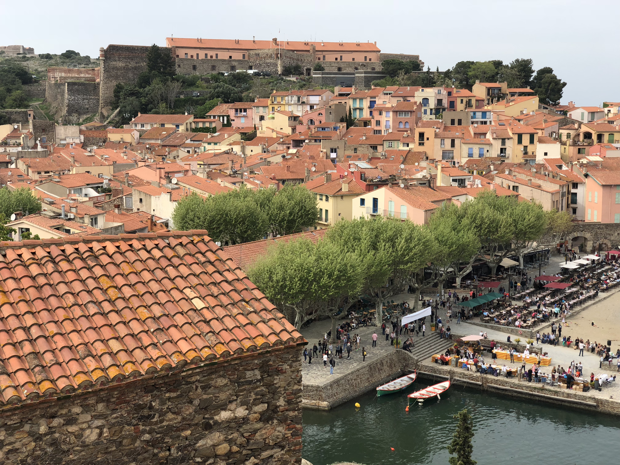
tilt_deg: -7.5
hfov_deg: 36.8
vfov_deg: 28.0
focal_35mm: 52
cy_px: 232
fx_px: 931
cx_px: 310
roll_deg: +1.1
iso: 16
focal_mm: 6
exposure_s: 1/666
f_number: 2.4
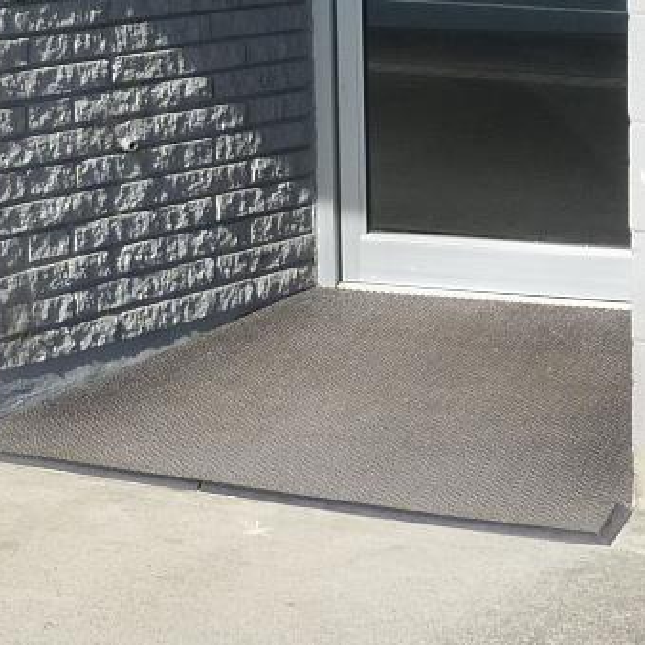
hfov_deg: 16.5
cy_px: -153
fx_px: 2213
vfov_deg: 15.9
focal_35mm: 105
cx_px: 442
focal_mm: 4.1
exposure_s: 1/500
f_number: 4
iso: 80
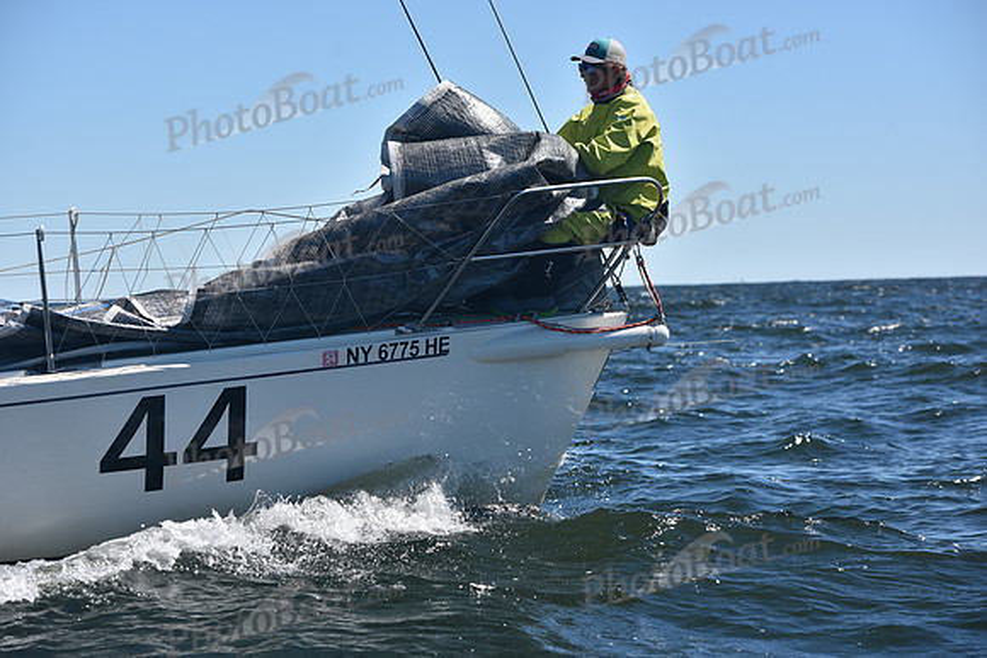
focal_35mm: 100
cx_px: 494
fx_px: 2742
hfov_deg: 20.4
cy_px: 329
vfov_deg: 13.7
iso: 200
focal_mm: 100
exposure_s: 1/800
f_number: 5
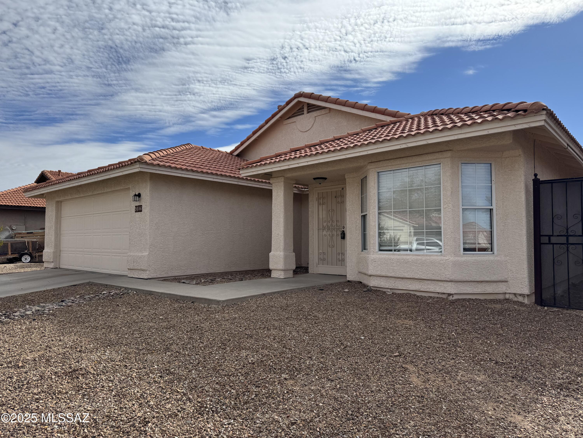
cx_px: 292
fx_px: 404
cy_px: 219
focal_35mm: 24
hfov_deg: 71.6
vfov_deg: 56.8
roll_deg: -0.6
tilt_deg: +4.2
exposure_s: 1/7092
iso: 80
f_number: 1.78
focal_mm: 6.76
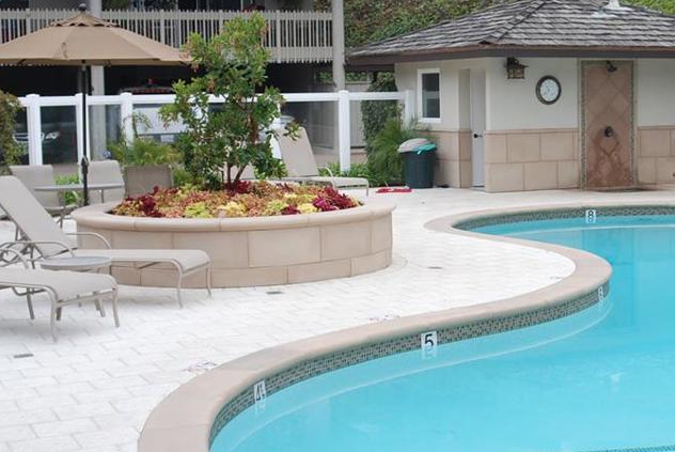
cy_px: 239
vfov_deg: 20.1
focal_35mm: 68
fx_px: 1276
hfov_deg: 29.2
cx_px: 504
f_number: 6.3
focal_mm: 28
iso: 100
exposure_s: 1/160
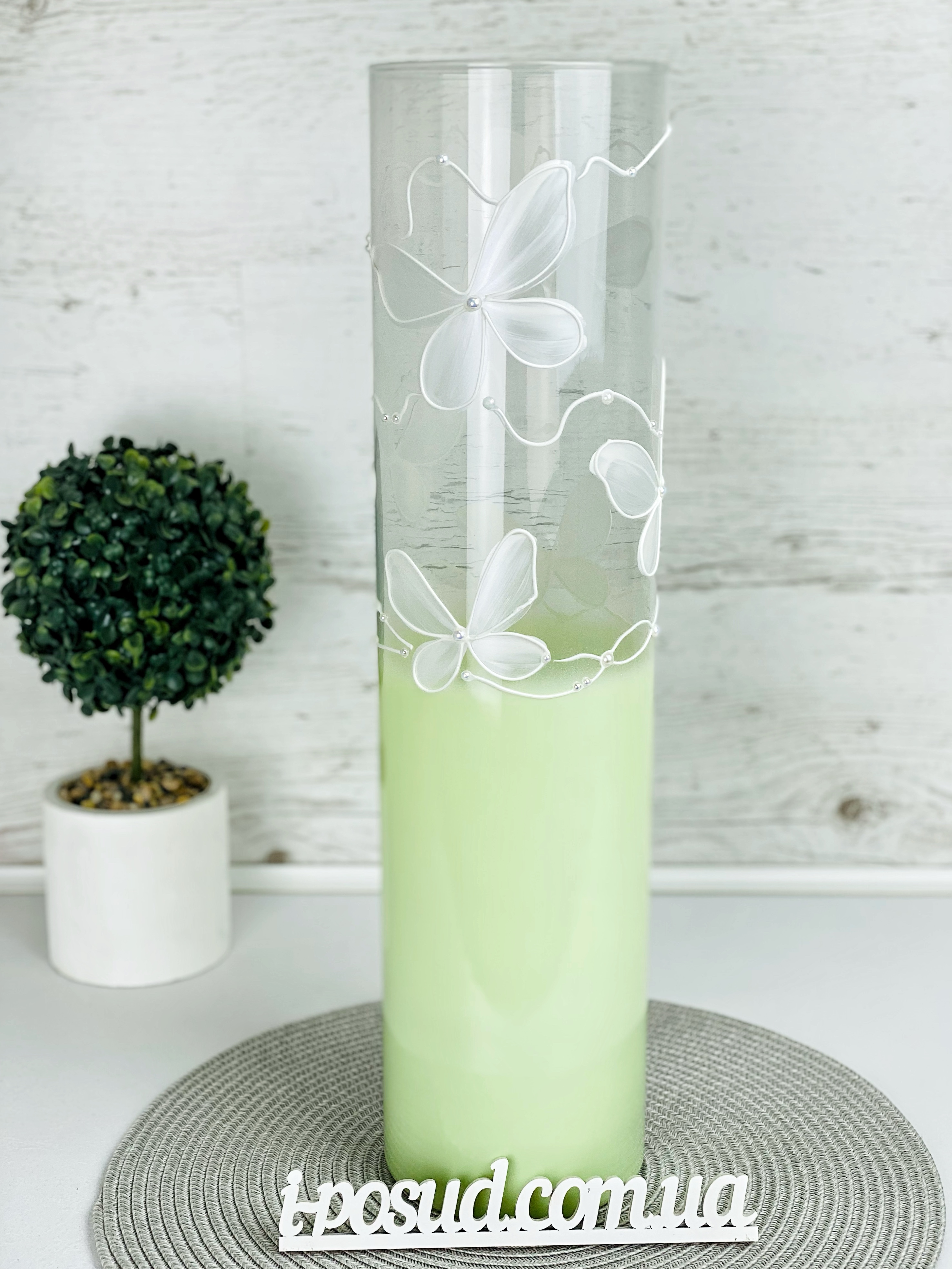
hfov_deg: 28.0
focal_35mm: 52
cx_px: 476
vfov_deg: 36.8
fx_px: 1907
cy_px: 634
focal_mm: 6
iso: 20
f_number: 2
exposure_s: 1/228
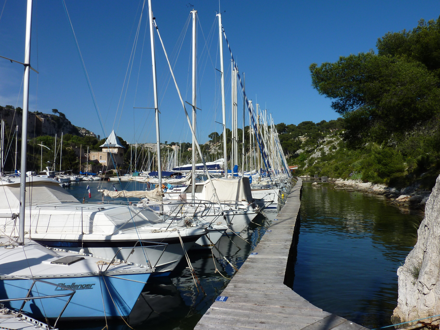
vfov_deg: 54.9
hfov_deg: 69.4
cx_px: 220
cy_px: 165
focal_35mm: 25
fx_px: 318
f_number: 5.6
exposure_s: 1/640
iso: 80
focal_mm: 4.1
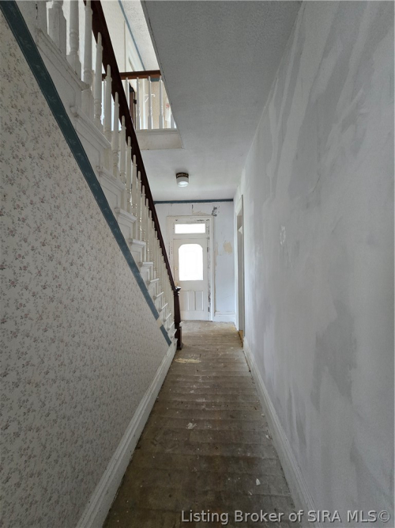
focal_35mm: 13
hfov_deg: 89.9
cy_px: 264
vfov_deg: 106.2
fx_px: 198
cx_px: 198
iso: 800
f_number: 2.2
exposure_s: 1/60
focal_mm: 2.2
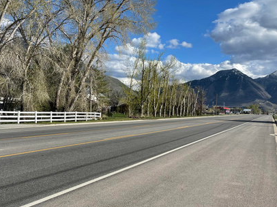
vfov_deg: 35.1
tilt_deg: +4.2
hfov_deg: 44.7
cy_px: 94
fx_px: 328
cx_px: 199
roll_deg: -1.9
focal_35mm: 41
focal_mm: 5.1
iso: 32
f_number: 1.6
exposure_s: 1/4525
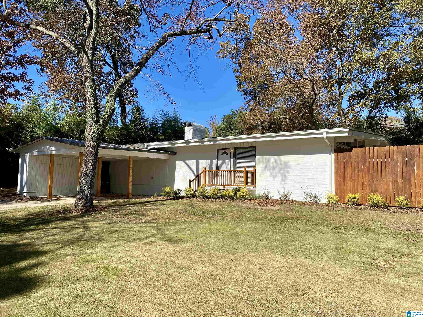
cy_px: 158
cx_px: 212
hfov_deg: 67.3
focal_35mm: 26
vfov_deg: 53.1
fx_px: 318
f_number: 1.8
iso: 32
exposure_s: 1/2410
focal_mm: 4.25
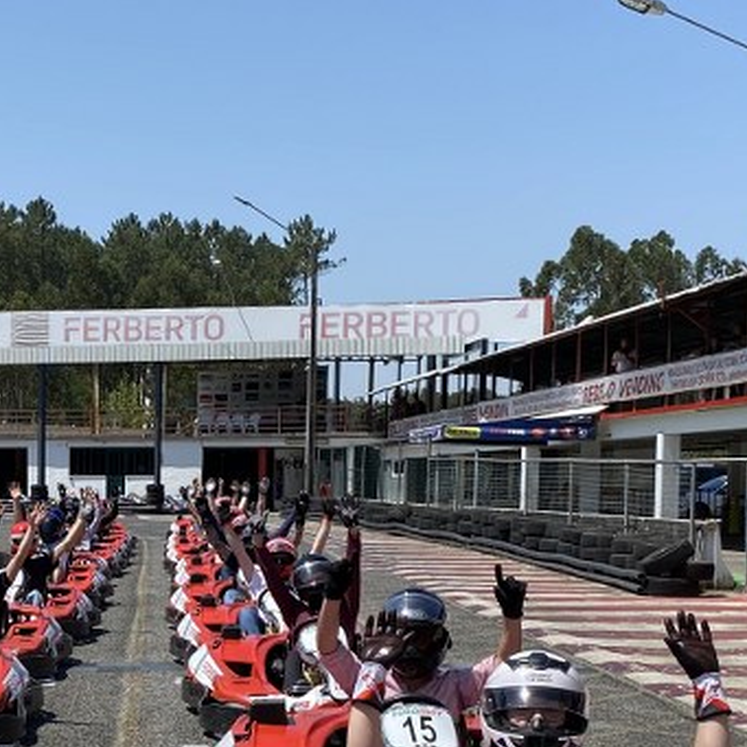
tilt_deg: -5.6
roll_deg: +0.3
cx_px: 45
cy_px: 594
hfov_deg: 23.2
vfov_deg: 23.6
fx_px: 1758
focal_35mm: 72
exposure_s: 1/3125
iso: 32
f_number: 1.8
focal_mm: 4.25
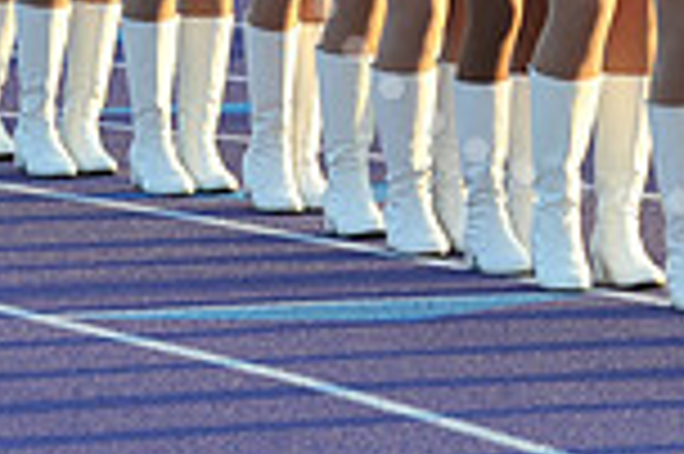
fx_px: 9774
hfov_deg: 4.0
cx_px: 680
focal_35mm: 515
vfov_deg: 2.7
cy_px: -220
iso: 400
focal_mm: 135
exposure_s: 1/125
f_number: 10
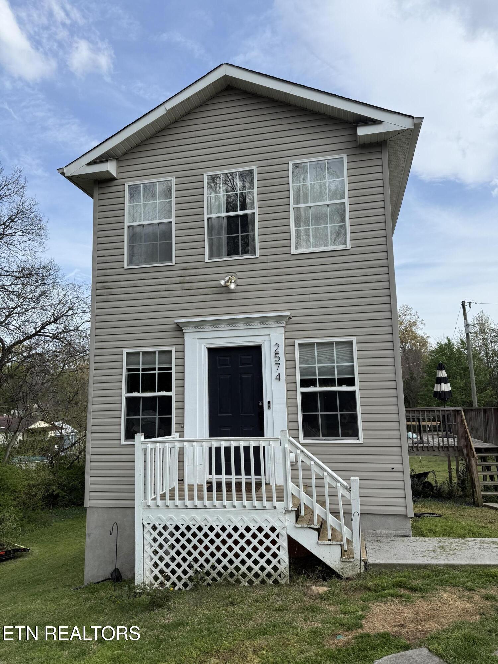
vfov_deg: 71.6
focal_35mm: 24
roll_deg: +0.6
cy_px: 332
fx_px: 460
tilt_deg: +9.5
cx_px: 249
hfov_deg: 56.8
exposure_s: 1/3584
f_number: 1.78
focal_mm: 6.76
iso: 80
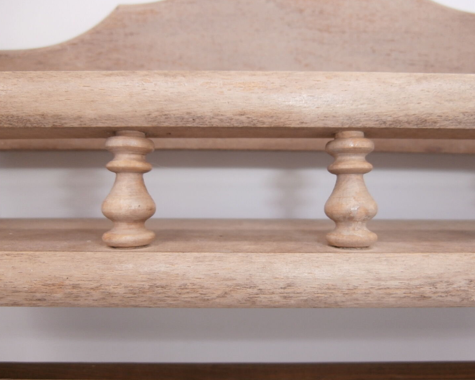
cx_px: 243
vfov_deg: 54.9
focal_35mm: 26
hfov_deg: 66.0
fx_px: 365
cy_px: 191
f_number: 3
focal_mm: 4.2
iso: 100
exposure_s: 1/320
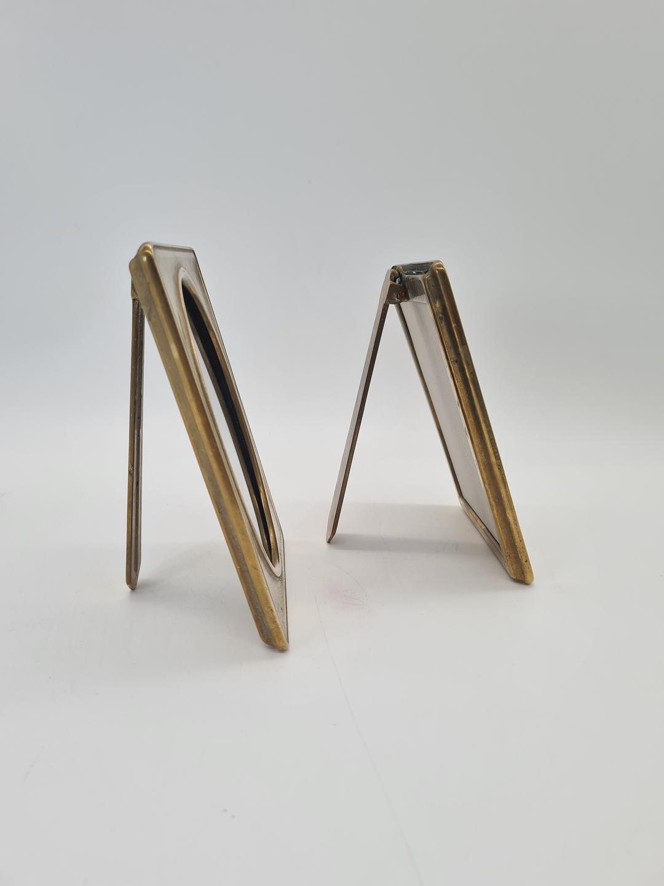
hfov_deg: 53.1
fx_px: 665
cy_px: 443
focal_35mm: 26
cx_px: 332
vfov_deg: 67.3
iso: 50
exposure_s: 1/331
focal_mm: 5.4
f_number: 1.8
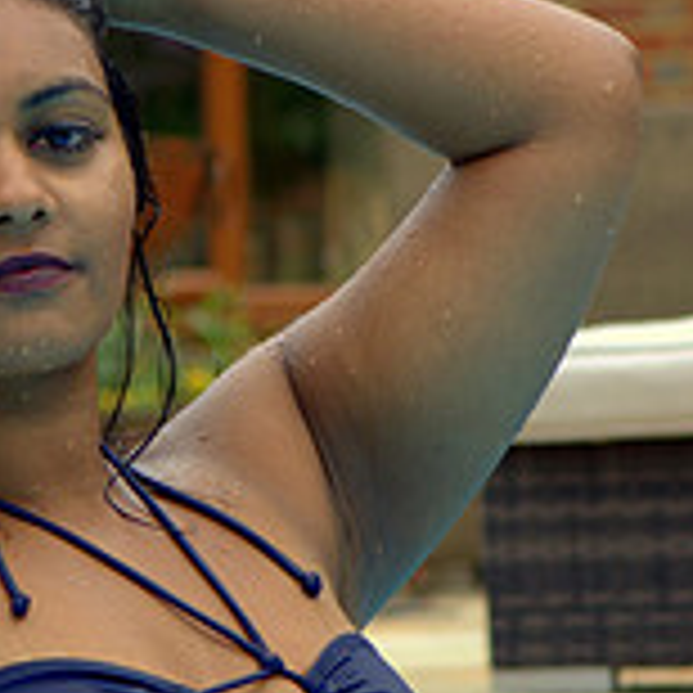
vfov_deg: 4.7
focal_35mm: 373
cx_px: 25
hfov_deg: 4.7
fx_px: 8448
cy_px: 306
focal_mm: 100
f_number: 5.6
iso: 100
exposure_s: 1/80
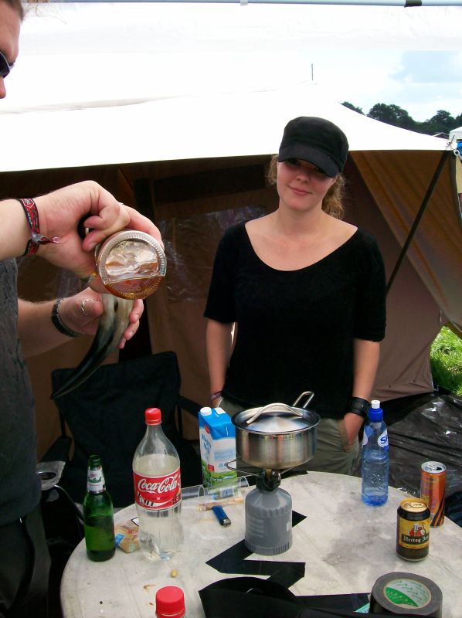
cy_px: 309
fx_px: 642
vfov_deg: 51.4
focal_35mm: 36
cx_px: 231
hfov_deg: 39.6
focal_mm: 6
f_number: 4.8
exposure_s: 1/306
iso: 80
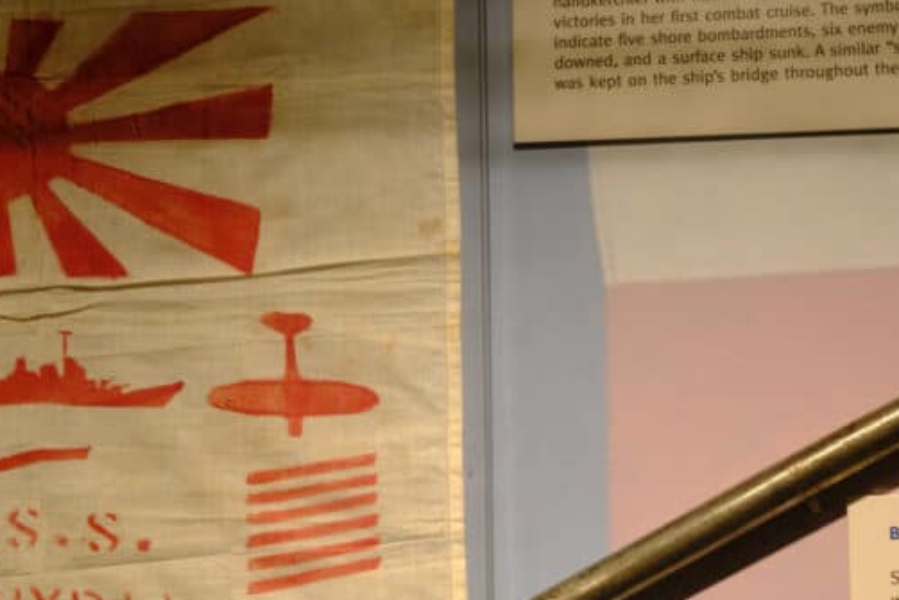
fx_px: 2598
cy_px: 307
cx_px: 432
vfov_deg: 13.2
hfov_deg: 19.6
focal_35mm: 104
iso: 640
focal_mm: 34.2
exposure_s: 1/5.26
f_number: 5.6
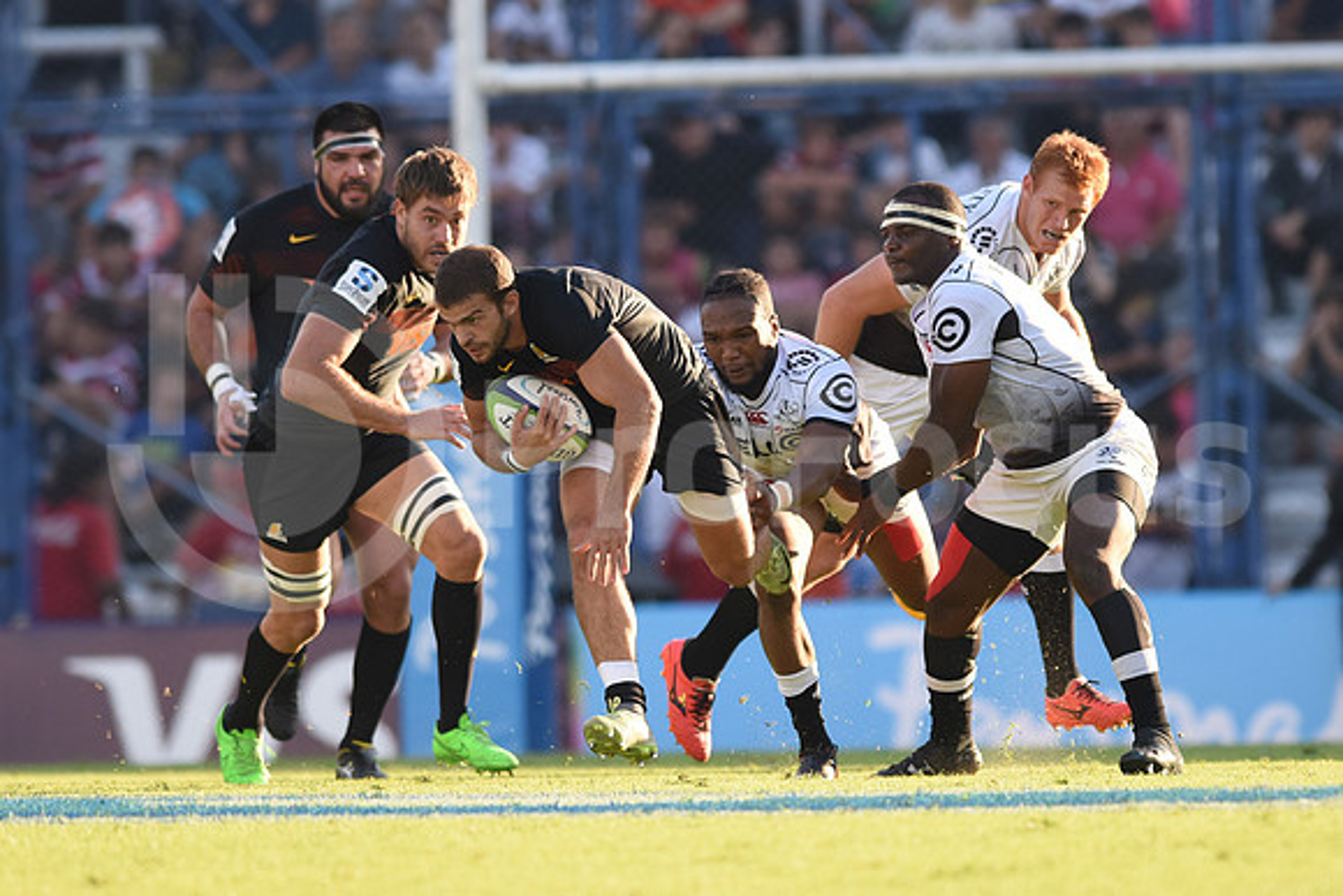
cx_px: 672
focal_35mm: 420
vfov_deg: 3.3
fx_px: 15671
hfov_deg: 4.9
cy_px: 448
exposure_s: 1/1000
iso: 640
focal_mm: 420
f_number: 4
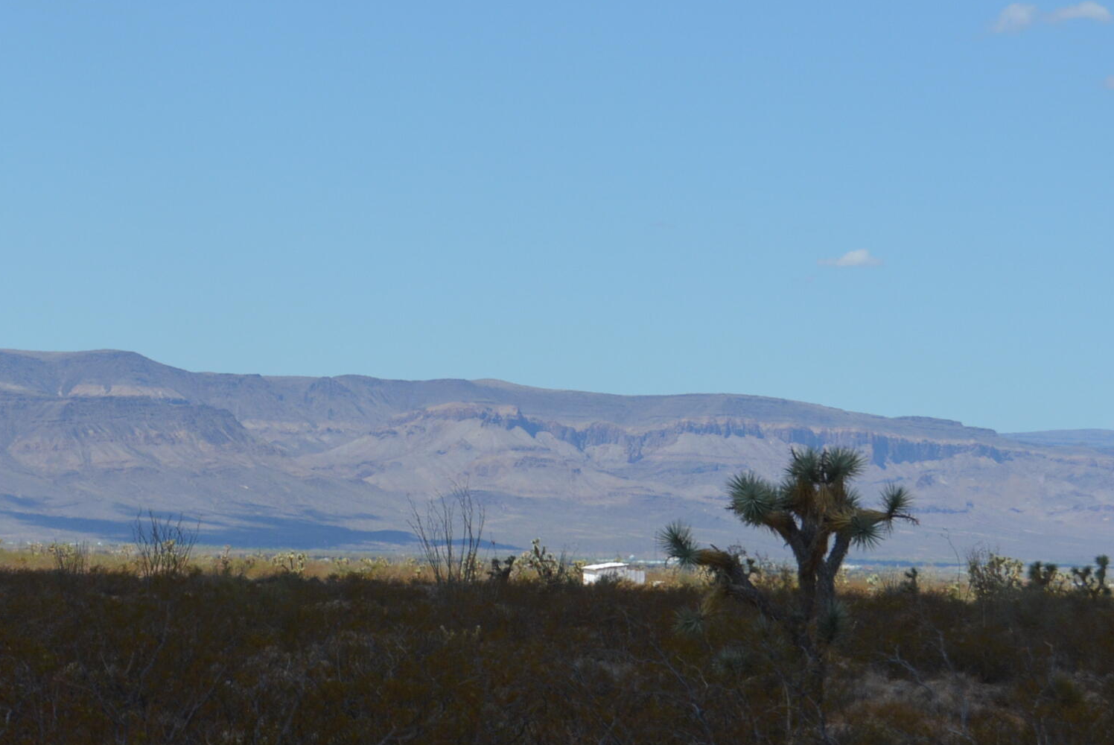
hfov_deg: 12.4
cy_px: 277
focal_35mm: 165
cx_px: 394
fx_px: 5110
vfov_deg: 8.3
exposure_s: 1/2000
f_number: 7.1
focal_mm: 55
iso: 400
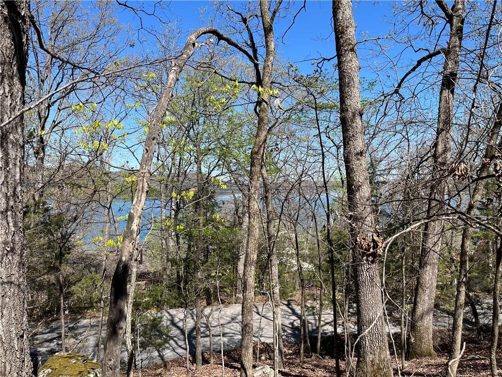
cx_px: 251
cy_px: 188
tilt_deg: -1.4
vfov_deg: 53.1
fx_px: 377
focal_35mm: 26
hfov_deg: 67.3
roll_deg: -0.5
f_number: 1.6
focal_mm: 5.1
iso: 50
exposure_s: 1/2062
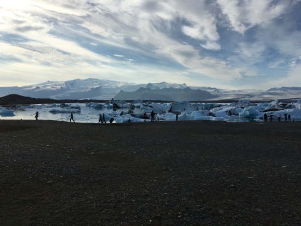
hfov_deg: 61.6
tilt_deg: -2.4
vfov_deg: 48.2
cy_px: 113
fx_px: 252
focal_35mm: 29
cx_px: 150
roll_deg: +0.1
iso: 25
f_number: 2.2
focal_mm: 4.15
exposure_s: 1/3205
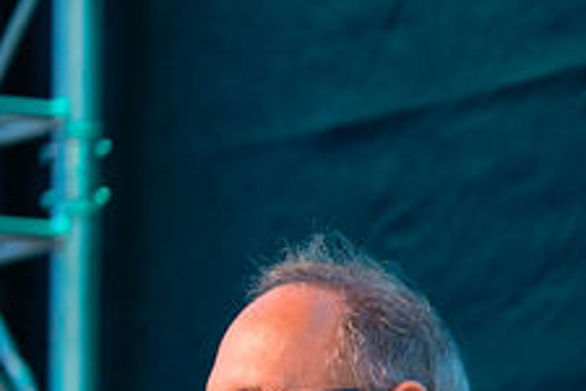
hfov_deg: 3.3
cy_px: 669
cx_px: 1013
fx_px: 9994
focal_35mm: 614
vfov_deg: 2.2
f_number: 1.8
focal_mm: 135
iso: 320
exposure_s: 1/160
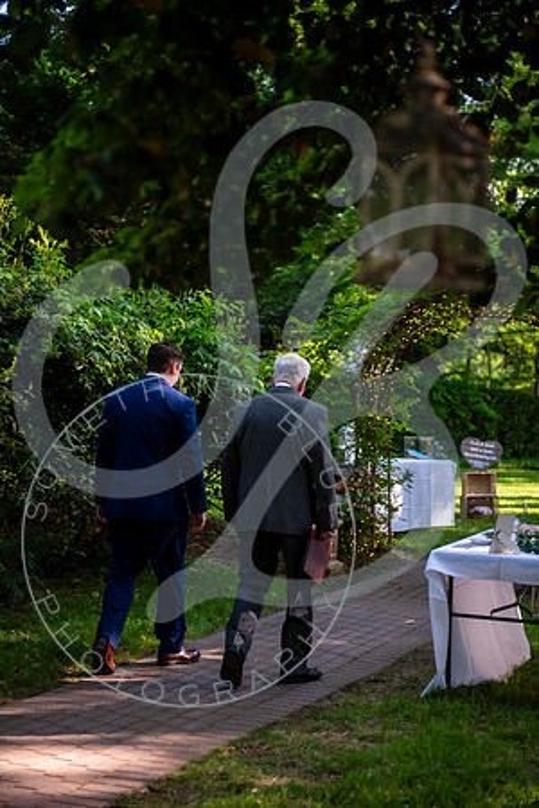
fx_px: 1572
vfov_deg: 28.8
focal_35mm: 70
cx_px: 270
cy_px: 404
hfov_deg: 19.5
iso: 100
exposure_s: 1/200
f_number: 2.8
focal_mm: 70
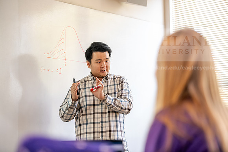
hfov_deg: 19.5
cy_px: 76
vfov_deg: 13.0
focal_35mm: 105
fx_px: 665
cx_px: 114
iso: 2000
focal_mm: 105
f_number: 3.2
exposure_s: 1/200
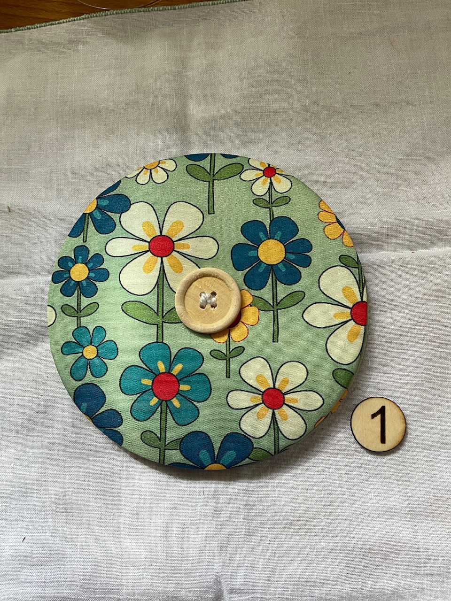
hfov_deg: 48.2
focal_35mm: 29
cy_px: 300
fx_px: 504
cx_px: 226
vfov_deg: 61.7
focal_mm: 3
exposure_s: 1/122
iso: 25
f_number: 1.8
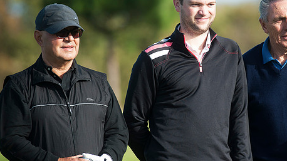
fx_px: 3027
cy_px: 77
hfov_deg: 5.4
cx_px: 179
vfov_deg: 3.0
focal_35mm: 398
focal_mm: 300
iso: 400
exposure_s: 1/1000
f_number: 5.6
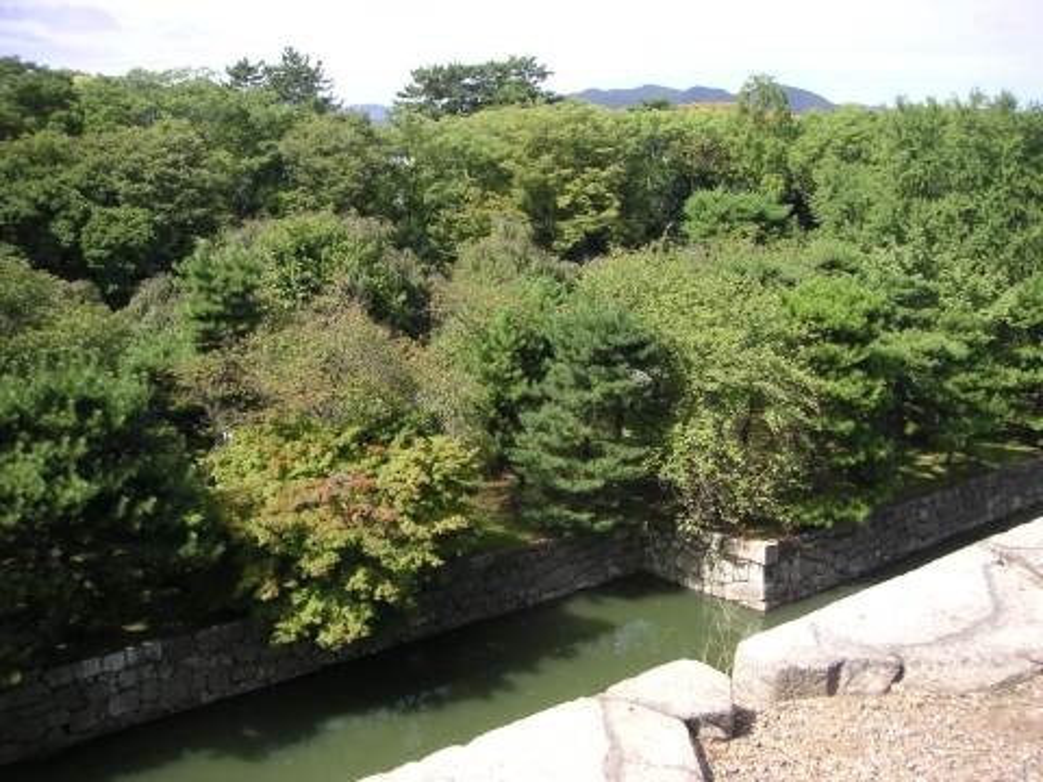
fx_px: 1145
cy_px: 391
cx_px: 522
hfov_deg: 49.0
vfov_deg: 37.7
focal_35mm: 38
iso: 50
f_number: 2.8
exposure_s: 1/350
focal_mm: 6
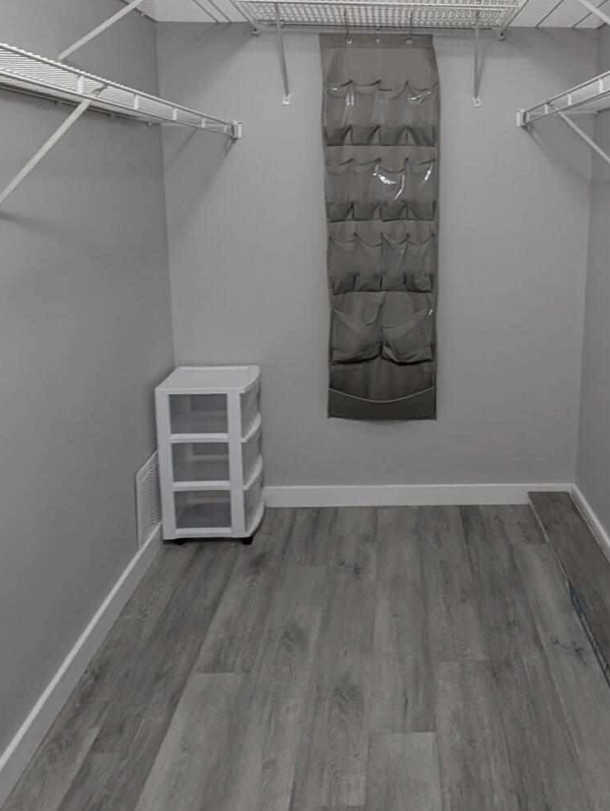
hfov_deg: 52.1
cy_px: 295
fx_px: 609
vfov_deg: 66.0
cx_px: 412
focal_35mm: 26
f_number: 2.2
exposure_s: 1/24
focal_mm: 1.95
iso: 397
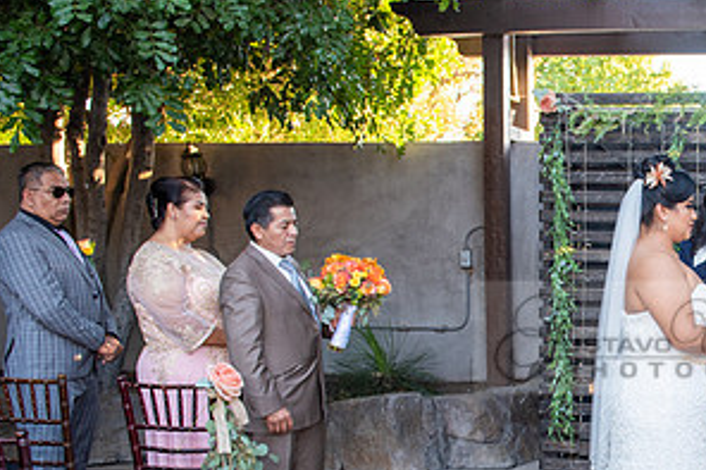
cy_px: 338
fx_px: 1000
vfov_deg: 26.2
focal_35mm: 51
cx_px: 682
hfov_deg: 35.7
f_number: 4.5
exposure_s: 1/125
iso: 400
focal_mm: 26
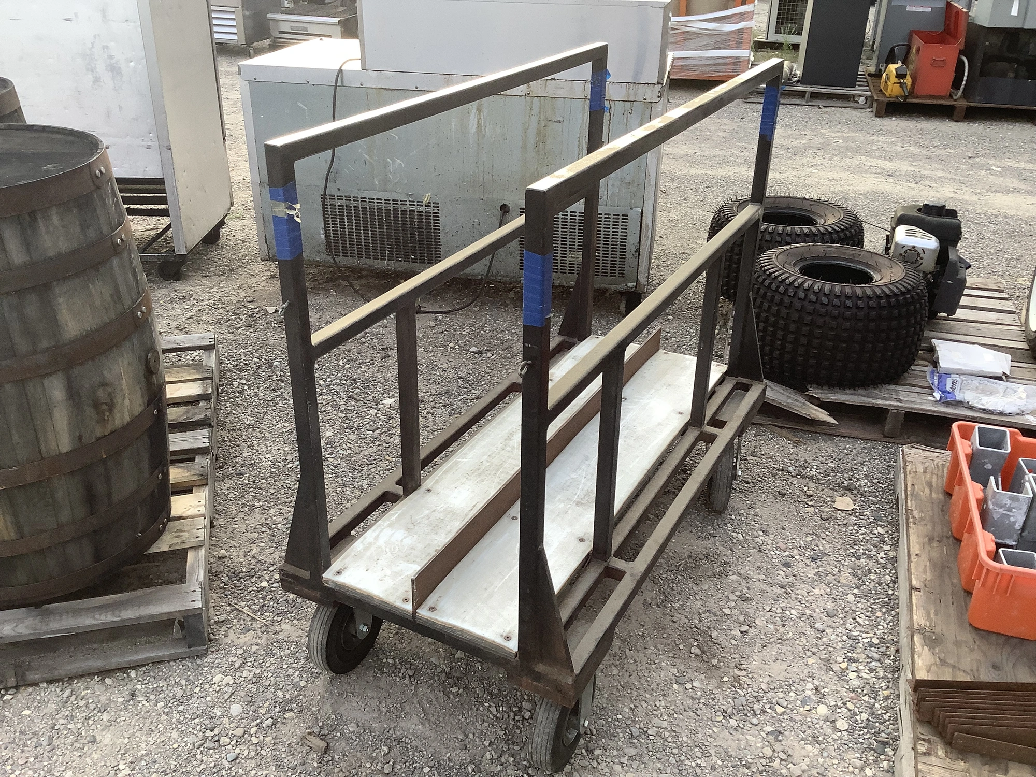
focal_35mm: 31
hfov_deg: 58.4
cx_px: 518
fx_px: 928
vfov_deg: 45.4
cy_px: 388
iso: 50
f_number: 2.4
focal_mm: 3.3
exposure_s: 1/120
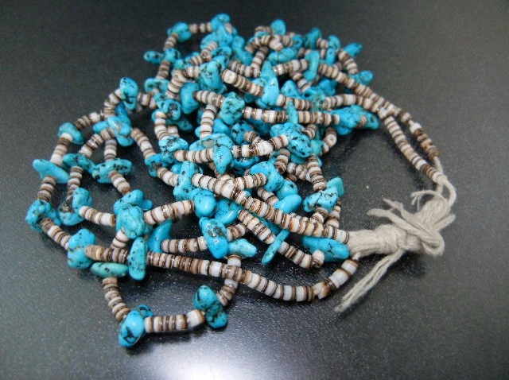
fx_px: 440
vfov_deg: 46.7
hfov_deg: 60.0
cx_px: 254
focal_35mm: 30
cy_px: 190
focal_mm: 5.4
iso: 562
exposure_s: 1/30
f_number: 7
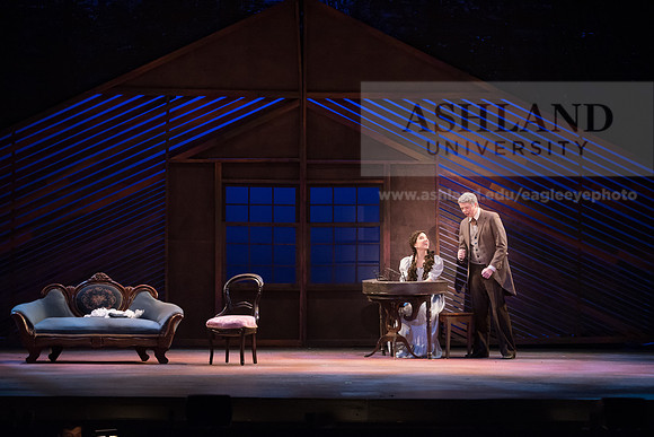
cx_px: 327
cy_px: 218
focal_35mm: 102
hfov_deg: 20.0
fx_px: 1853
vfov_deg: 13.4
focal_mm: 102
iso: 3200
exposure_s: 1/320
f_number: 3.2
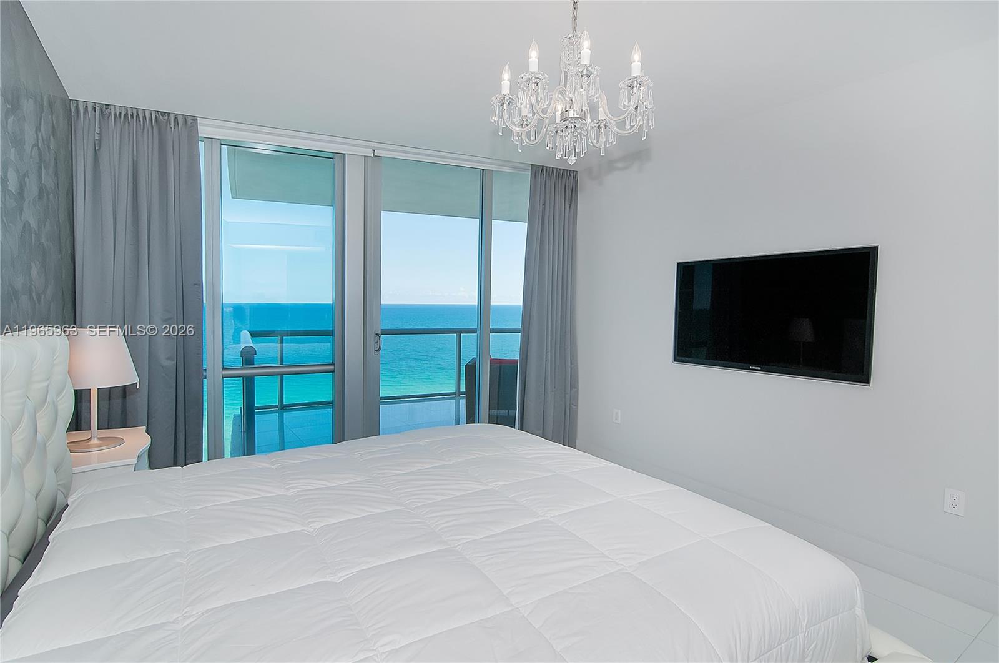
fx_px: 457
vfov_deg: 71.9
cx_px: 500
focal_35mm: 16
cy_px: 332
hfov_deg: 95.1
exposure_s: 1/160
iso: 400
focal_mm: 11
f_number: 7.1
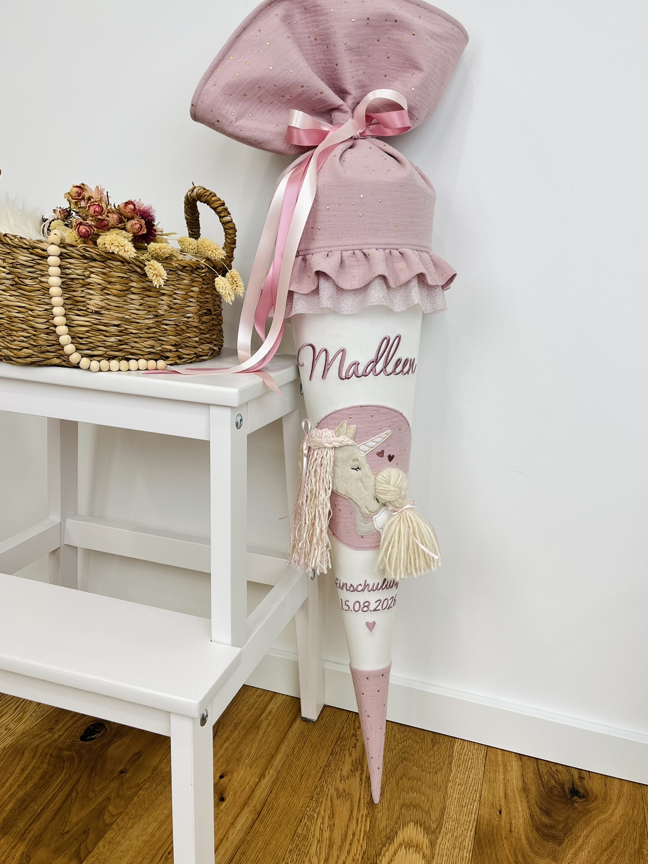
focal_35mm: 28
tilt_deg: -13.2
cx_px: 339
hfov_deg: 49.7
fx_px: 699
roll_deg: -3.5
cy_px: 421
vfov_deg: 63.4
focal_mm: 5.1
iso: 32
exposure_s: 1/107
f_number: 1.6
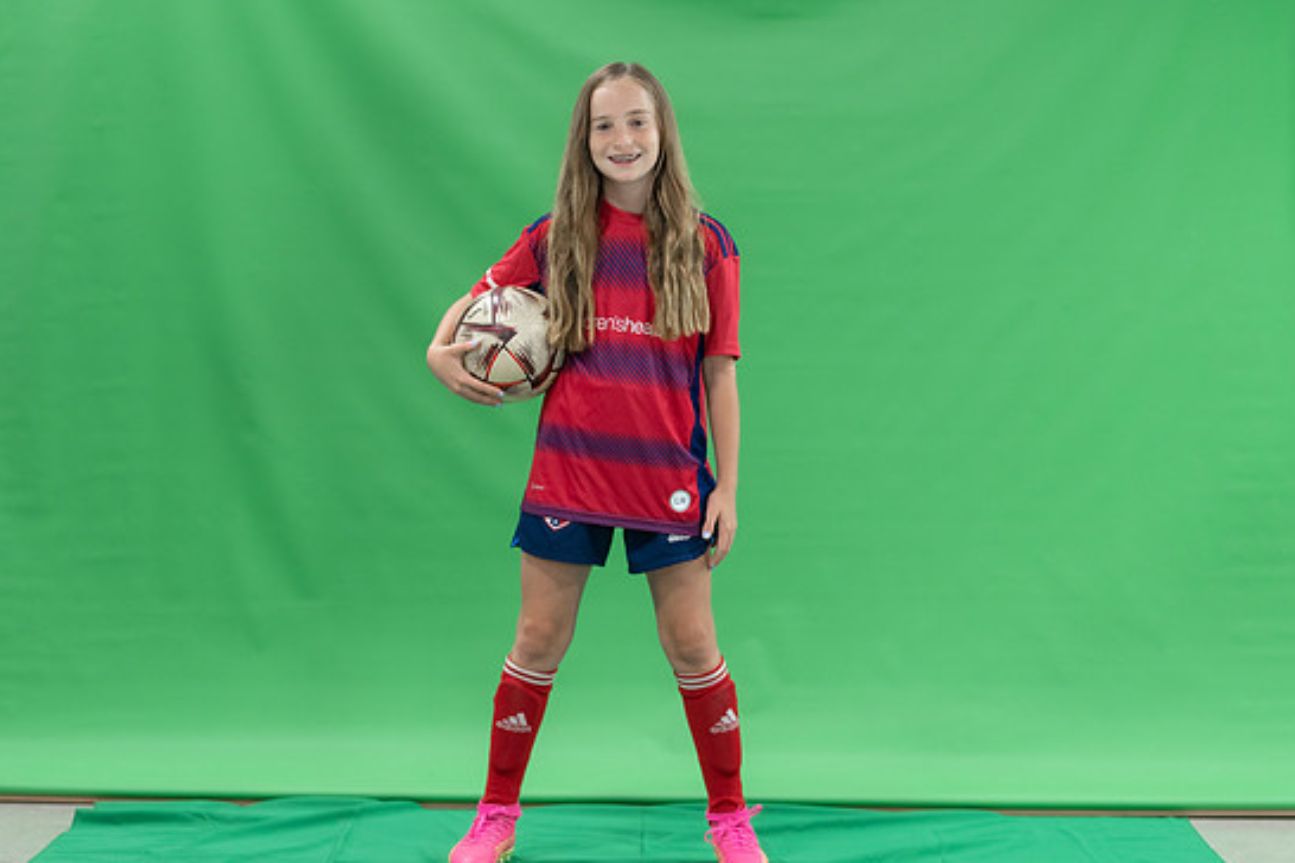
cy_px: 376
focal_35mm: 87
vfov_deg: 15.7
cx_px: 634
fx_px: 3129
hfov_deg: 23.4
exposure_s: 1/250
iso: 1000
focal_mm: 70
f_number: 2.8
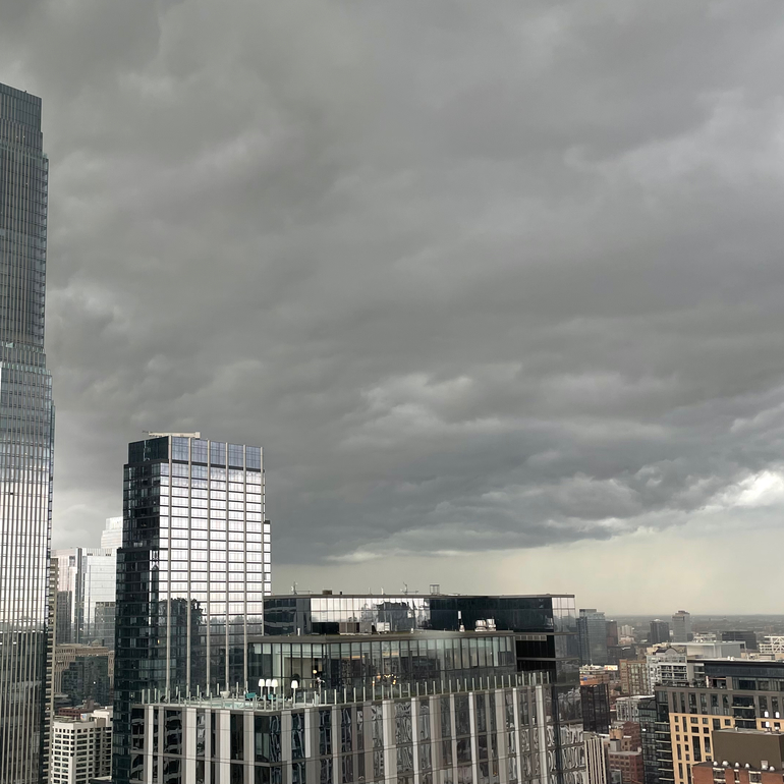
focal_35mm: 43
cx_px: 304
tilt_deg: +9.9
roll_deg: +0.7
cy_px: 401
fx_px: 1102
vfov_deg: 39.2
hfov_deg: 39.0
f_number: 1.6
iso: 50
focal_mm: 4.2
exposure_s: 1/121
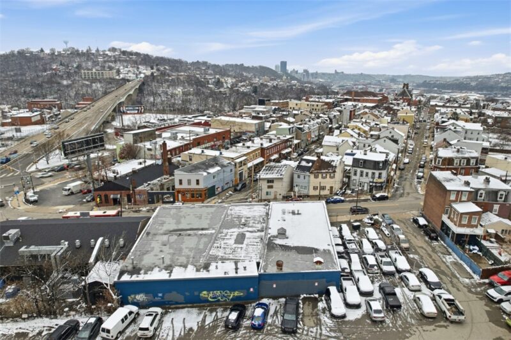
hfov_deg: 78.6
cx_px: 256
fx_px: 312
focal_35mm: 22
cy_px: 170
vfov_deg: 57.2
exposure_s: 1/125
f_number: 2.8
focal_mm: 8.4
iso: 100
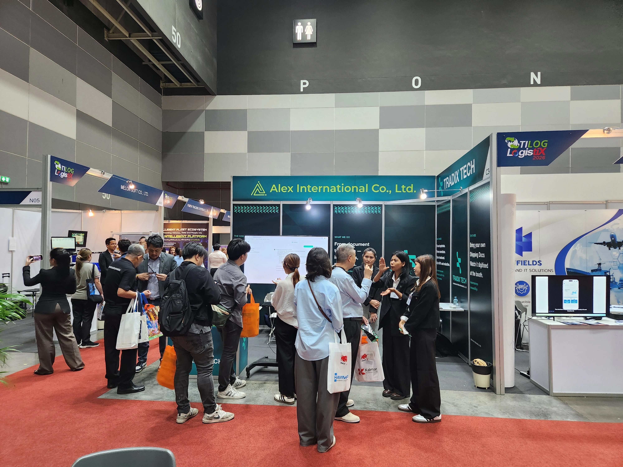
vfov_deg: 58.9
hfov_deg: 73.9
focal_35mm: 23
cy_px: 234
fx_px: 414
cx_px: 312
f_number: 1.8
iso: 320
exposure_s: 1/100
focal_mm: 5.4
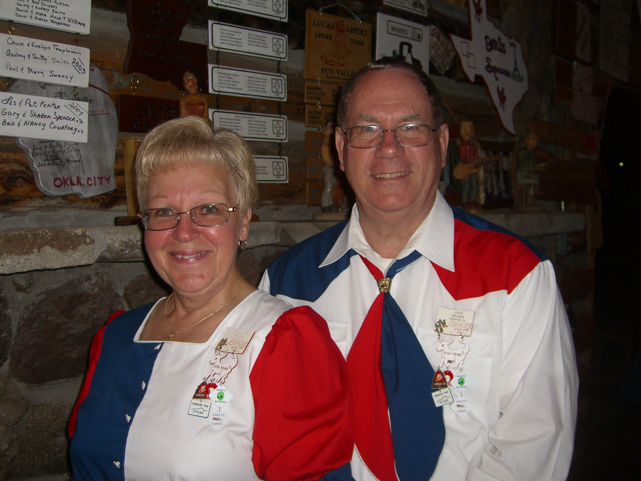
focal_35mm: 38
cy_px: 240
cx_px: 320
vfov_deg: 37.7
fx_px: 704
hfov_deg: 49.0
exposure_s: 1/60
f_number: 2.8
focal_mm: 7.9
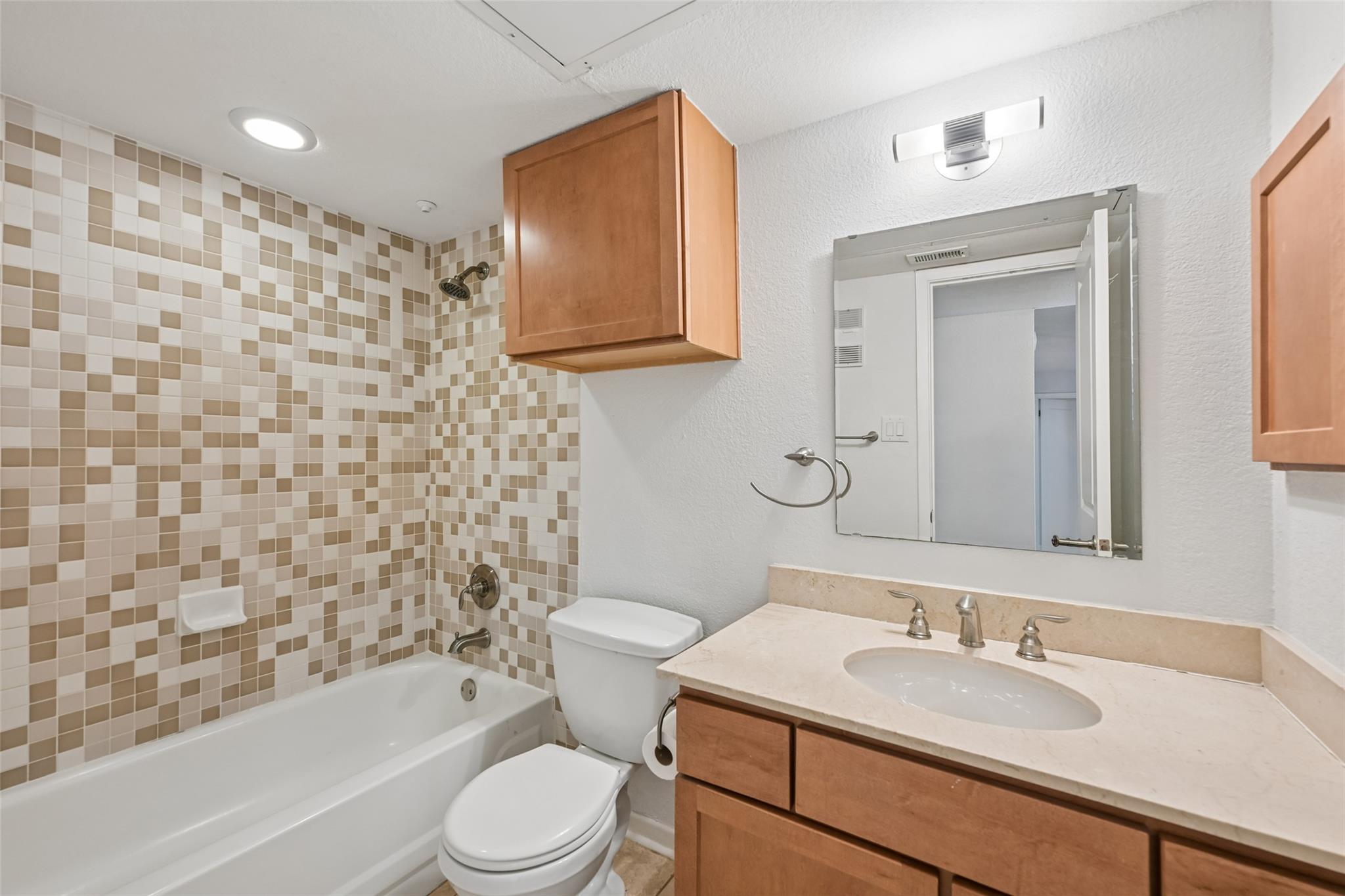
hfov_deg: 100.4
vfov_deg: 77.3
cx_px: 672
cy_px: 448
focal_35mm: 15
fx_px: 560
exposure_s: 1/15
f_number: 6.7
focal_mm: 15
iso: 400
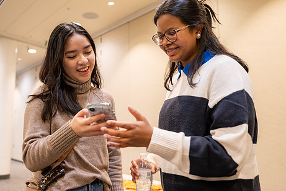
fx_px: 310
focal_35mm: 39
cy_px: 94
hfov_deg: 49.3
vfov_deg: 34.3
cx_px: 118
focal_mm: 31
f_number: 2.8
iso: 1250
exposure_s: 1/160
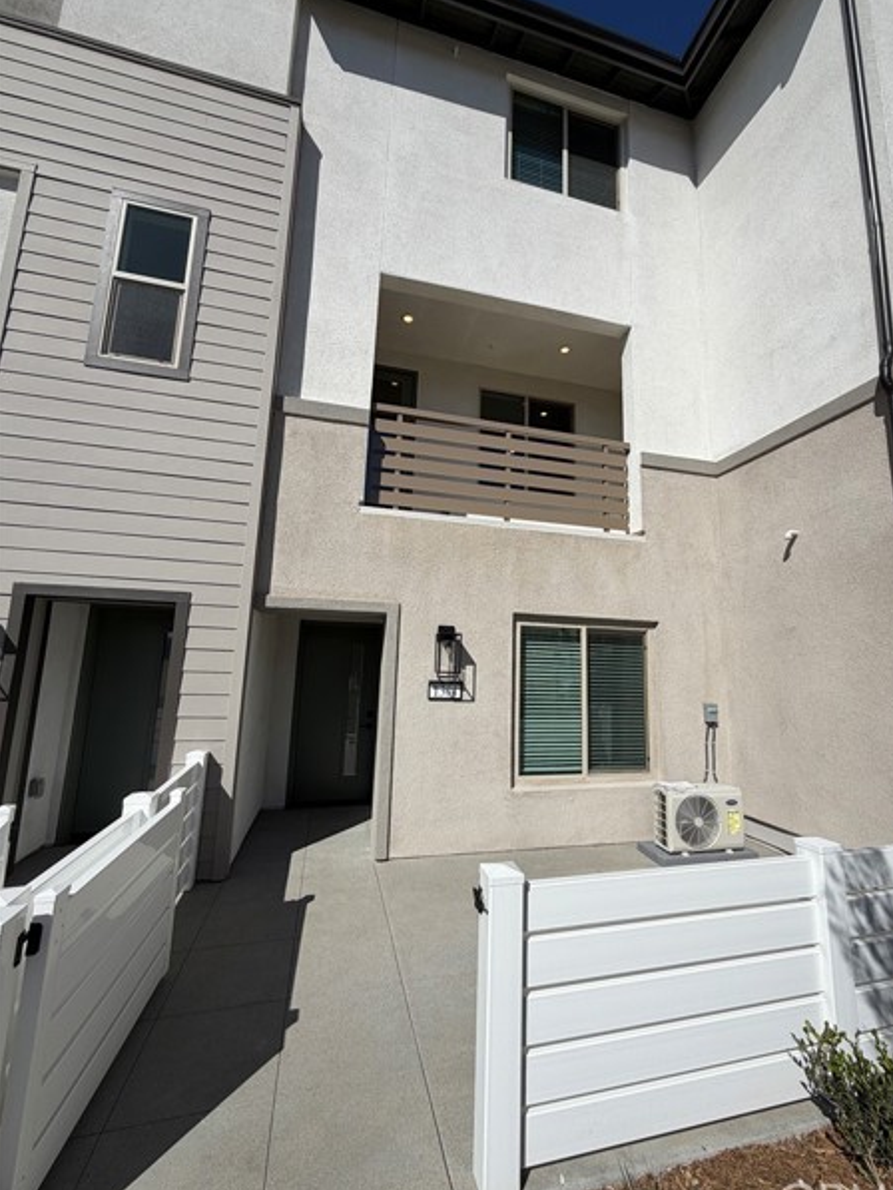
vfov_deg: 98.2
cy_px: 592
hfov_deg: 81.7
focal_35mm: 15
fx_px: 516
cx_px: 476
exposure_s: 1/2237
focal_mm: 2.22
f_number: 2.2
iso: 20
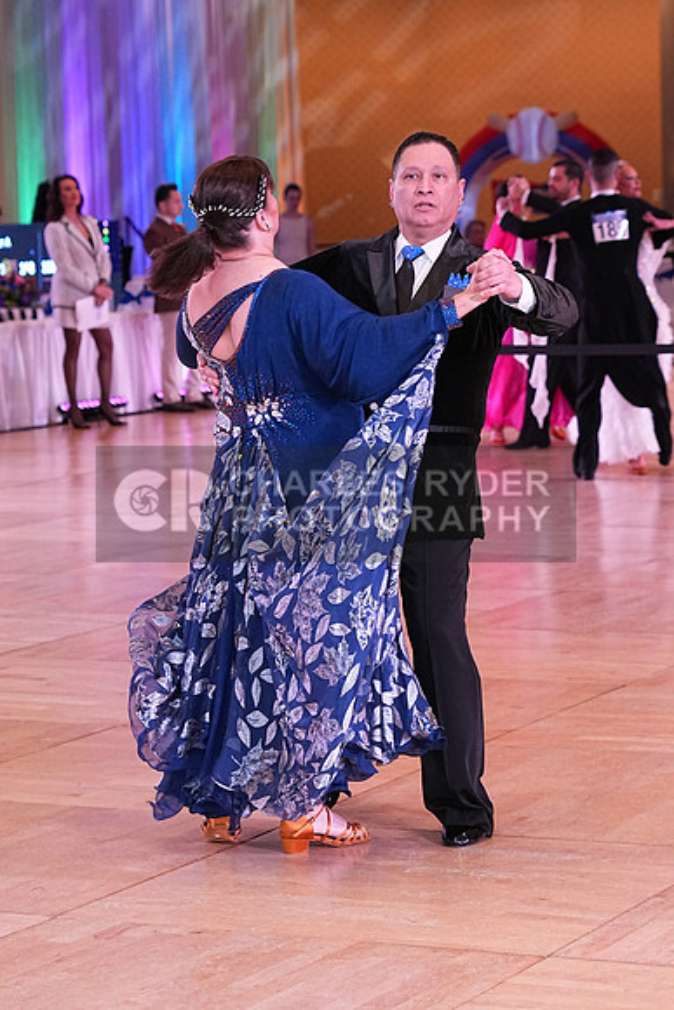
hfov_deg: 12.0
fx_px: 3199
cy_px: 505
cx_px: 337
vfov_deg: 17.9
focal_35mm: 114
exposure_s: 1/320
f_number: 4.5
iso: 2500
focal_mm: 76
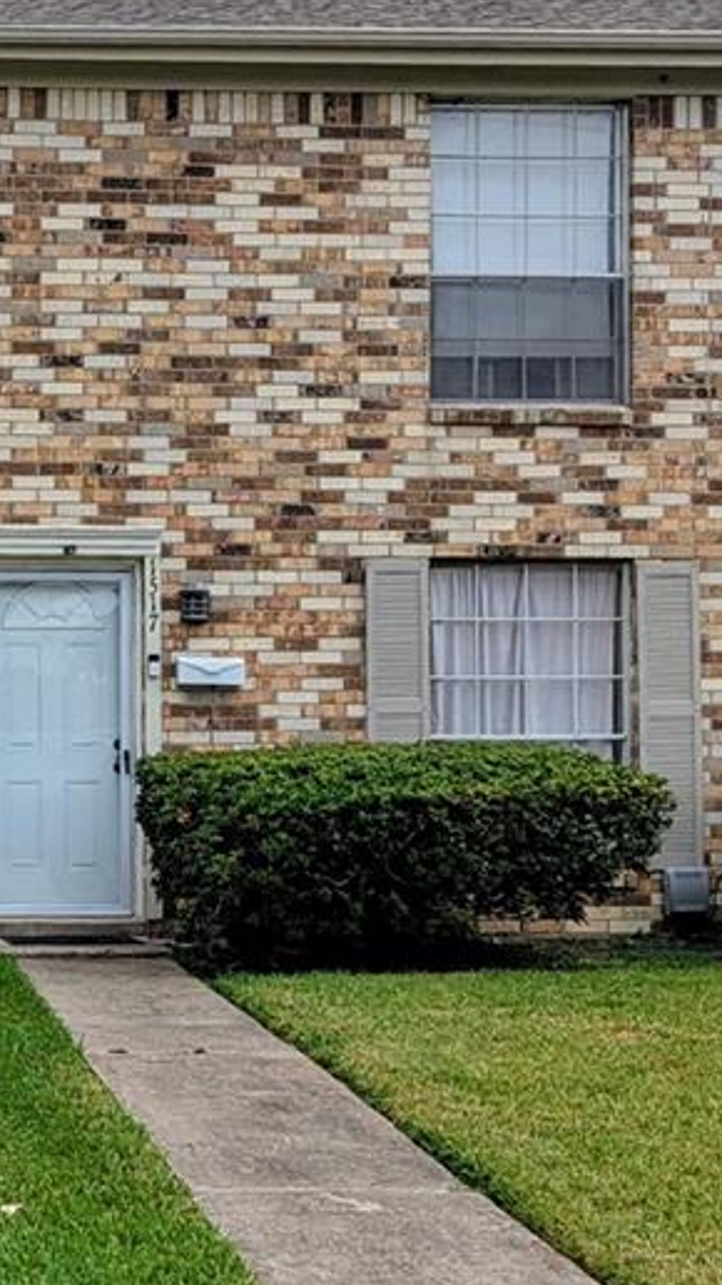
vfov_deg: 27.2
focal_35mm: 78
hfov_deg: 14.8
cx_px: -200
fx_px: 2656
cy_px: 735
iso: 45
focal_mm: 6.81
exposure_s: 1/2632
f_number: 1.85
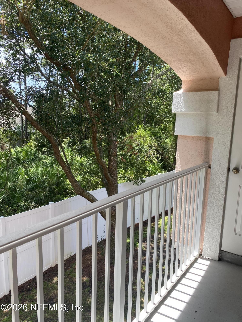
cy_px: 161
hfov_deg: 53.1
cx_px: 121
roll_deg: -1.3
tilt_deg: -7.2
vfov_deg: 67.3
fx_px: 242
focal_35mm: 26
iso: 32
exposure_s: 1/429
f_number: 1.8
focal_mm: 4.25
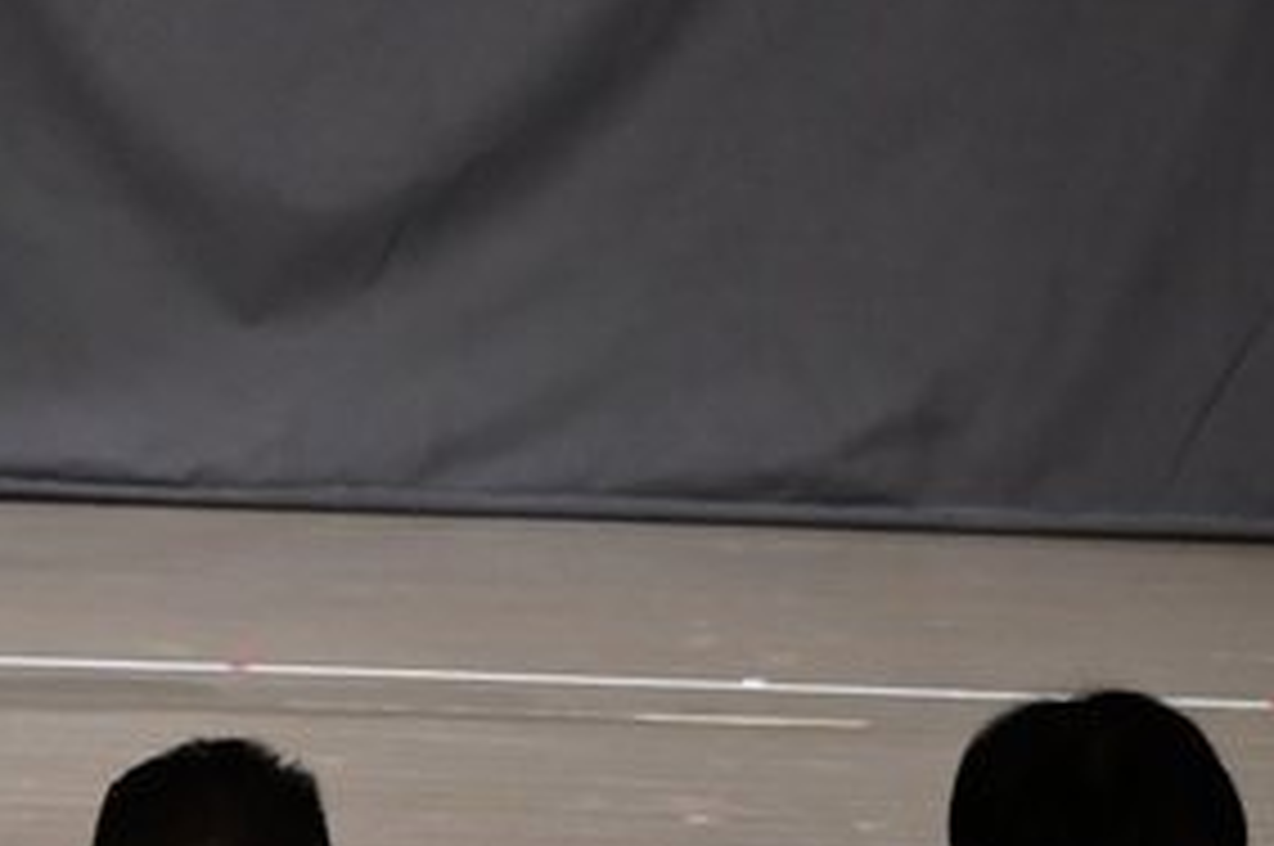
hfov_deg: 3.7
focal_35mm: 553
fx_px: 19547
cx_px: -322
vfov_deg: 2.5
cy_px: -234
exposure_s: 1/400
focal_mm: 135
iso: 6400
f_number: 5.6
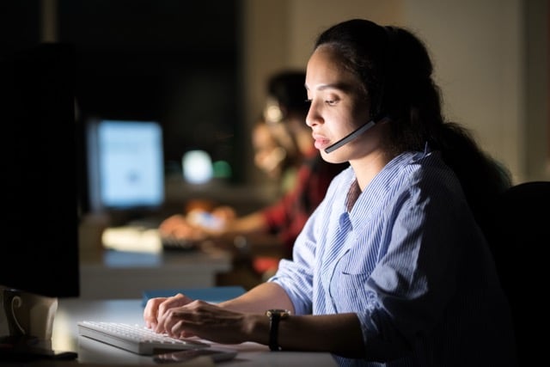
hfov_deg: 23.9
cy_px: 184
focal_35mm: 85
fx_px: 1299
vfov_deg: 16.1
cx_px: 275
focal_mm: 85
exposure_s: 1/100
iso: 800
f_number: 1.8
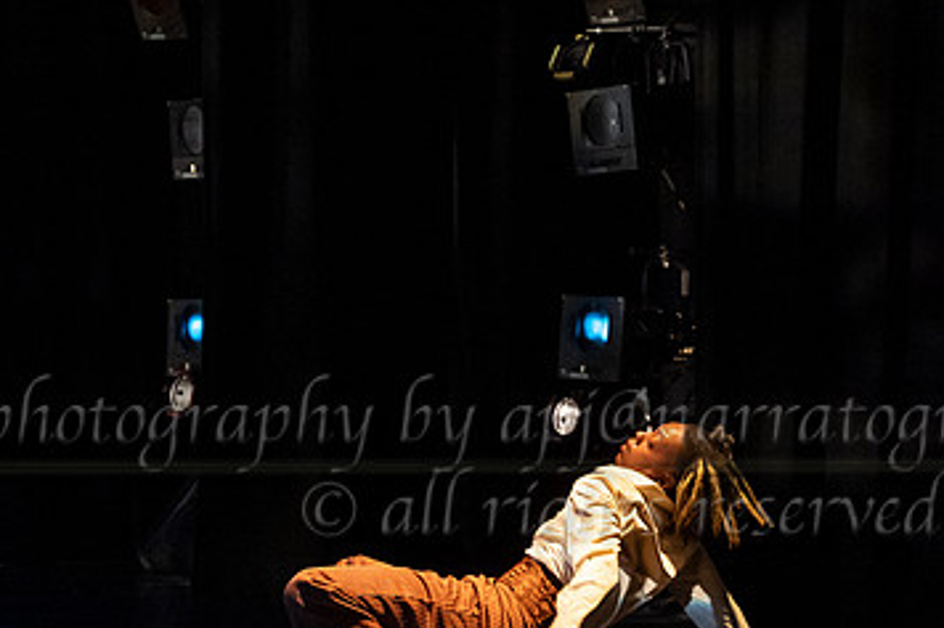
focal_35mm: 156
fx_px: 4089
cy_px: 404
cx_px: 546
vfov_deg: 8.8
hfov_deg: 13.2
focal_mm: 75
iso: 4000
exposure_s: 1/400
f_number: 4
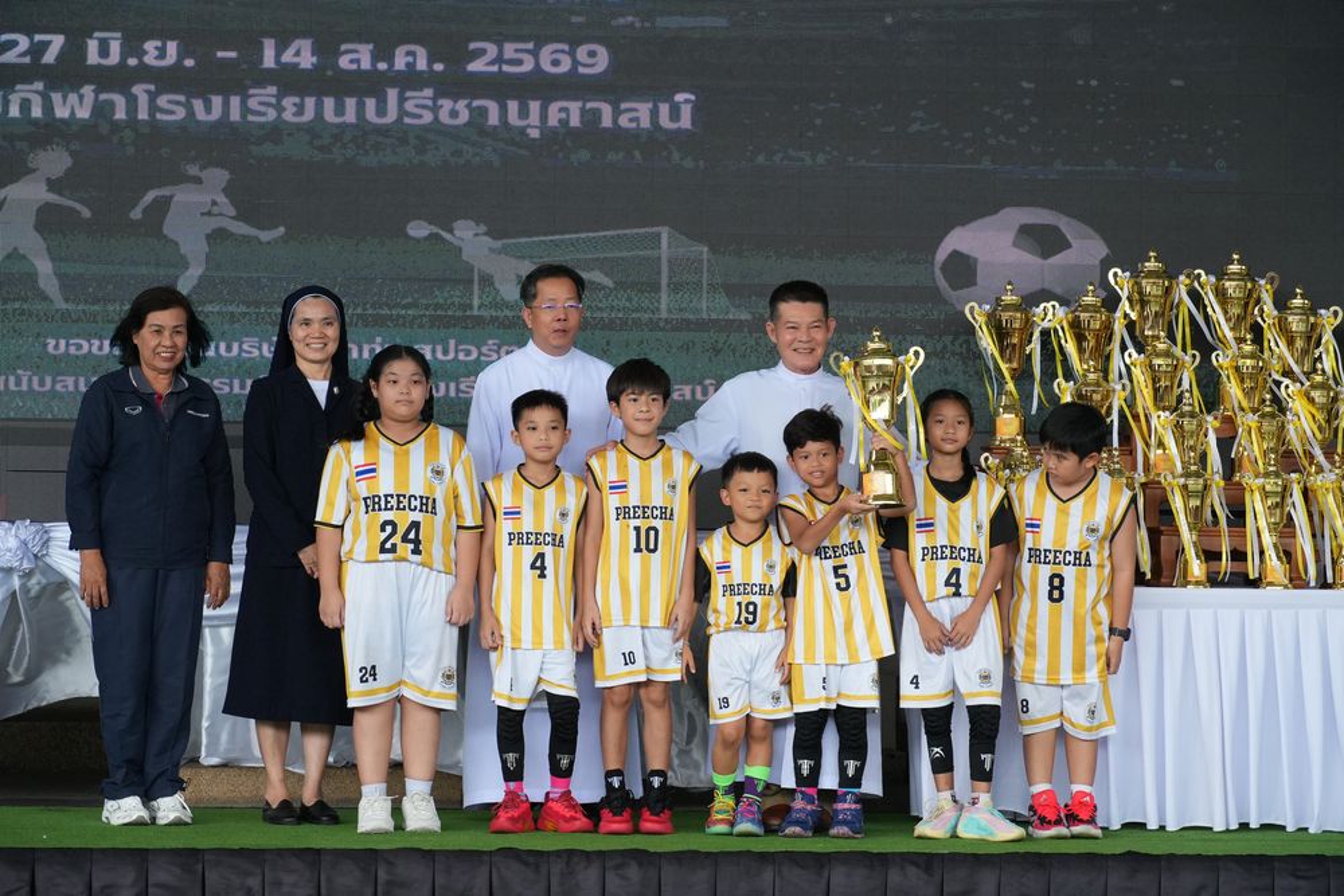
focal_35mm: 105
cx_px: 672
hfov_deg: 19.5
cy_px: 448
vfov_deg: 13.0
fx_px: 3920
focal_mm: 70
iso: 1250
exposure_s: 1/400
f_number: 5.6
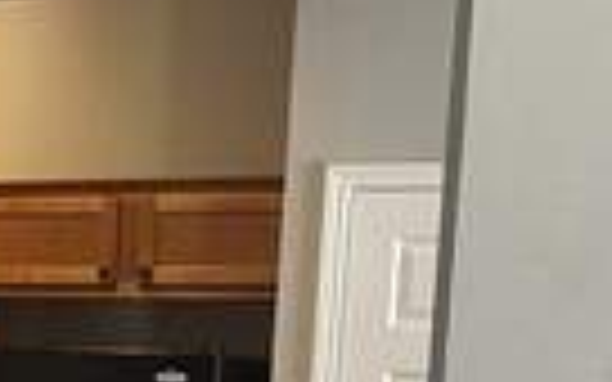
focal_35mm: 101
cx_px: -155
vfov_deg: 12.4
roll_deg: -1.6
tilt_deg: -8.0
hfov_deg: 19.2
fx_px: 1685
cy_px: 544
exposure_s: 1/60
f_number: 1.6
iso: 200
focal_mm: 5.1
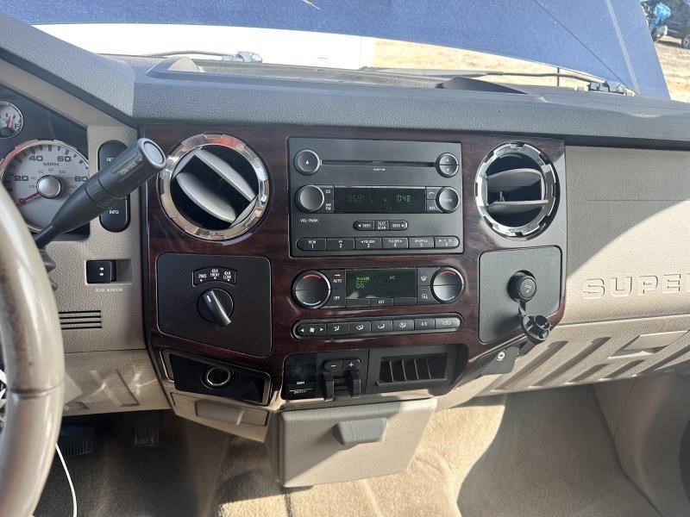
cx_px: 345
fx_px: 478
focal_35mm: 24
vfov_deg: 56.8
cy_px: 258
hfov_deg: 71.6
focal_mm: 6.86
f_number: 1.78
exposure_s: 1/380
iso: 80
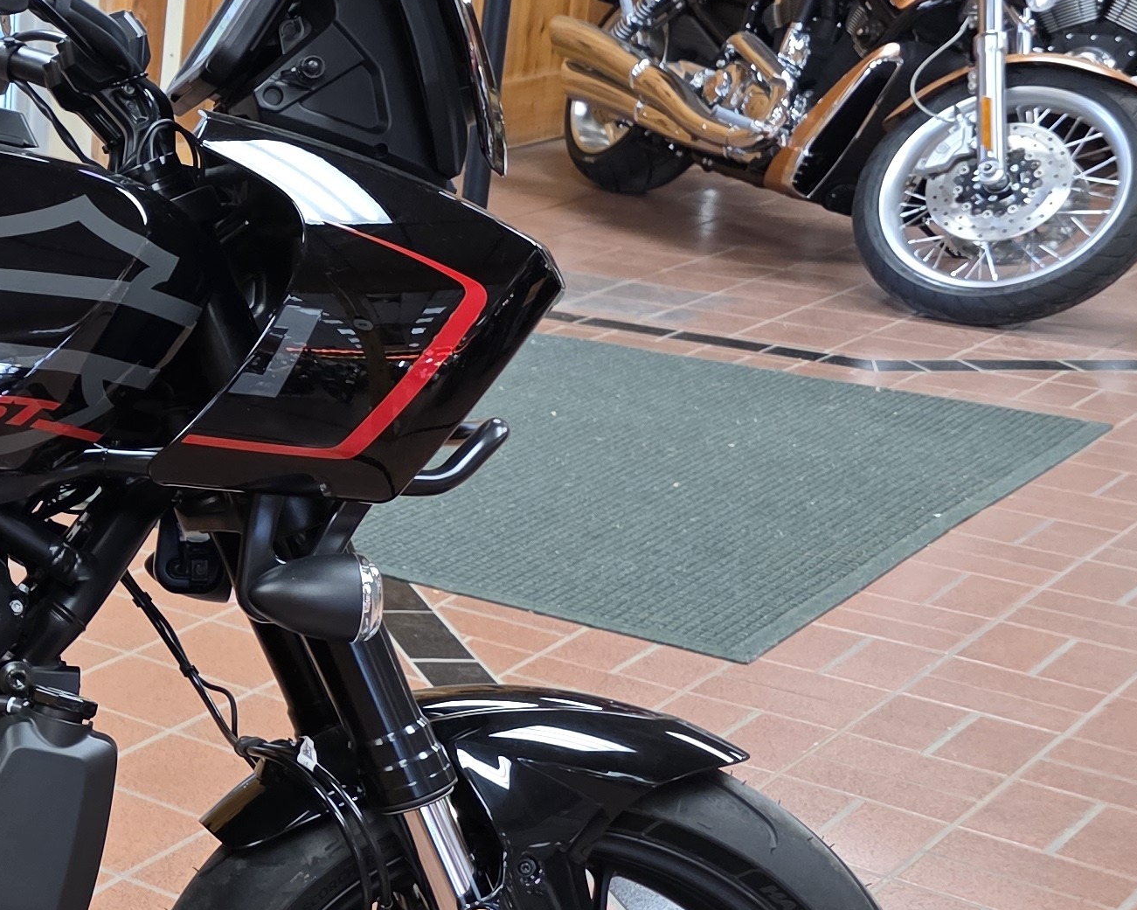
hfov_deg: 23.6
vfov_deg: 22.2
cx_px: -423
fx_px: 2322
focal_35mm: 69
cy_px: 432
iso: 640
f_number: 1.7
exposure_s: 1/120
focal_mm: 6.3
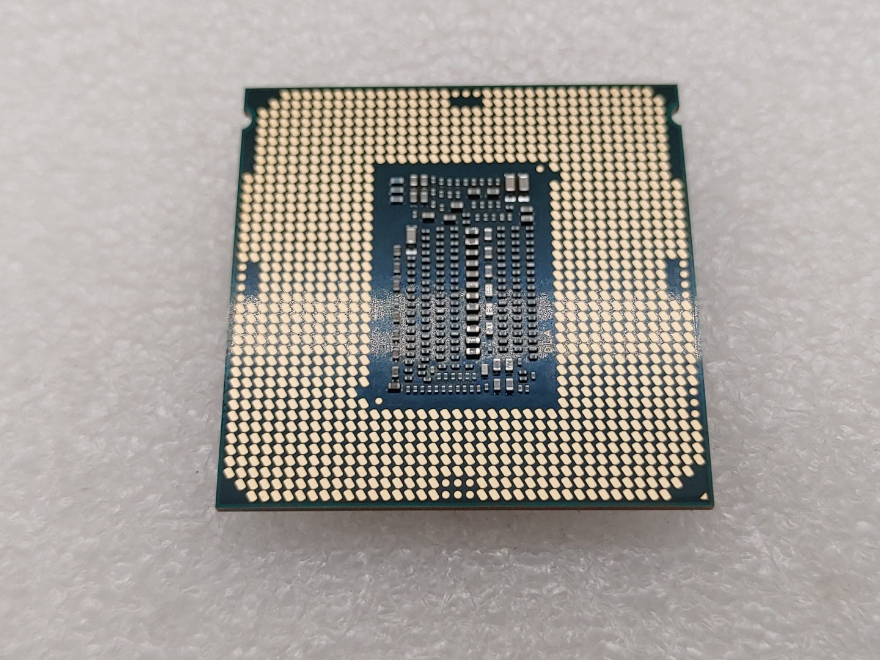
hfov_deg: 41.2
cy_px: 330
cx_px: 440
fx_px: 1169
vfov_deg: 31.5
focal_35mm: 46
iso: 50
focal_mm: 4.36
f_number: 1.8
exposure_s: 1/206
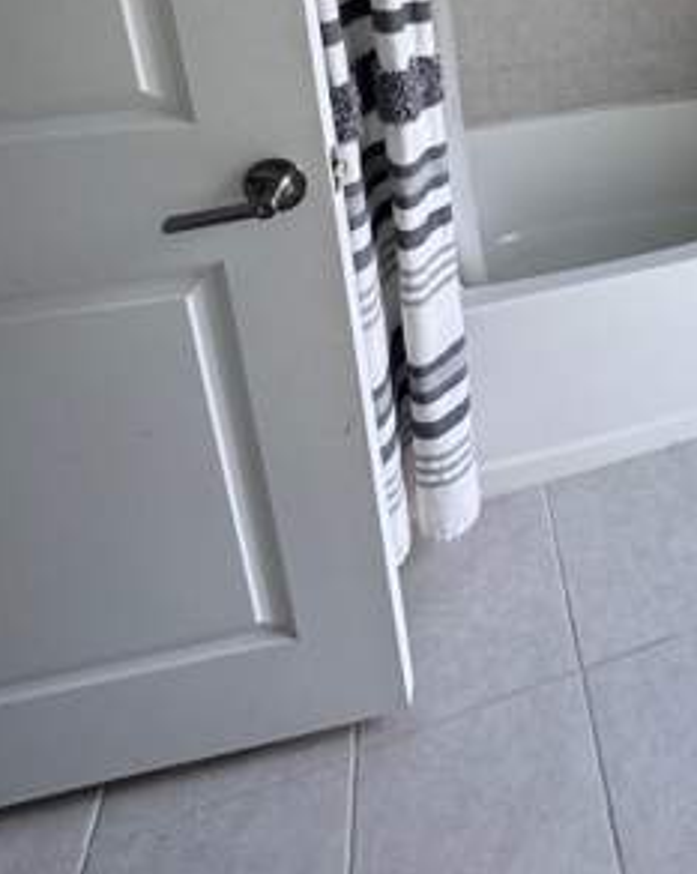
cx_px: 655
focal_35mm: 30
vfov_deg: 47.0
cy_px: -33
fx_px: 775
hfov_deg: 43.3
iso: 125
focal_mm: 2.22
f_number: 2.2
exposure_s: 1/99
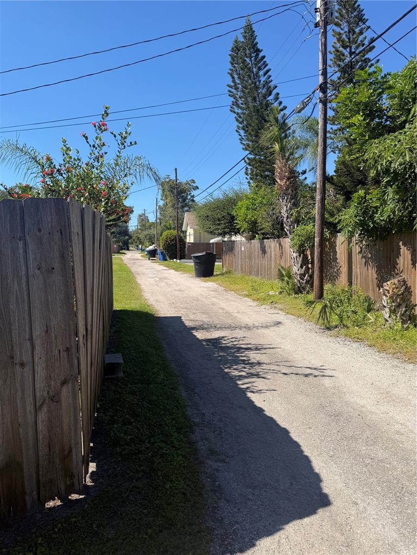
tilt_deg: -3.5
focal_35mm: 24
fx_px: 385
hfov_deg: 56.8
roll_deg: -0.1
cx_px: 208
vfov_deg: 71.6
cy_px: 278
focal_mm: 6.76
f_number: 1.78
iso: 80
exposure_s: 1/3584
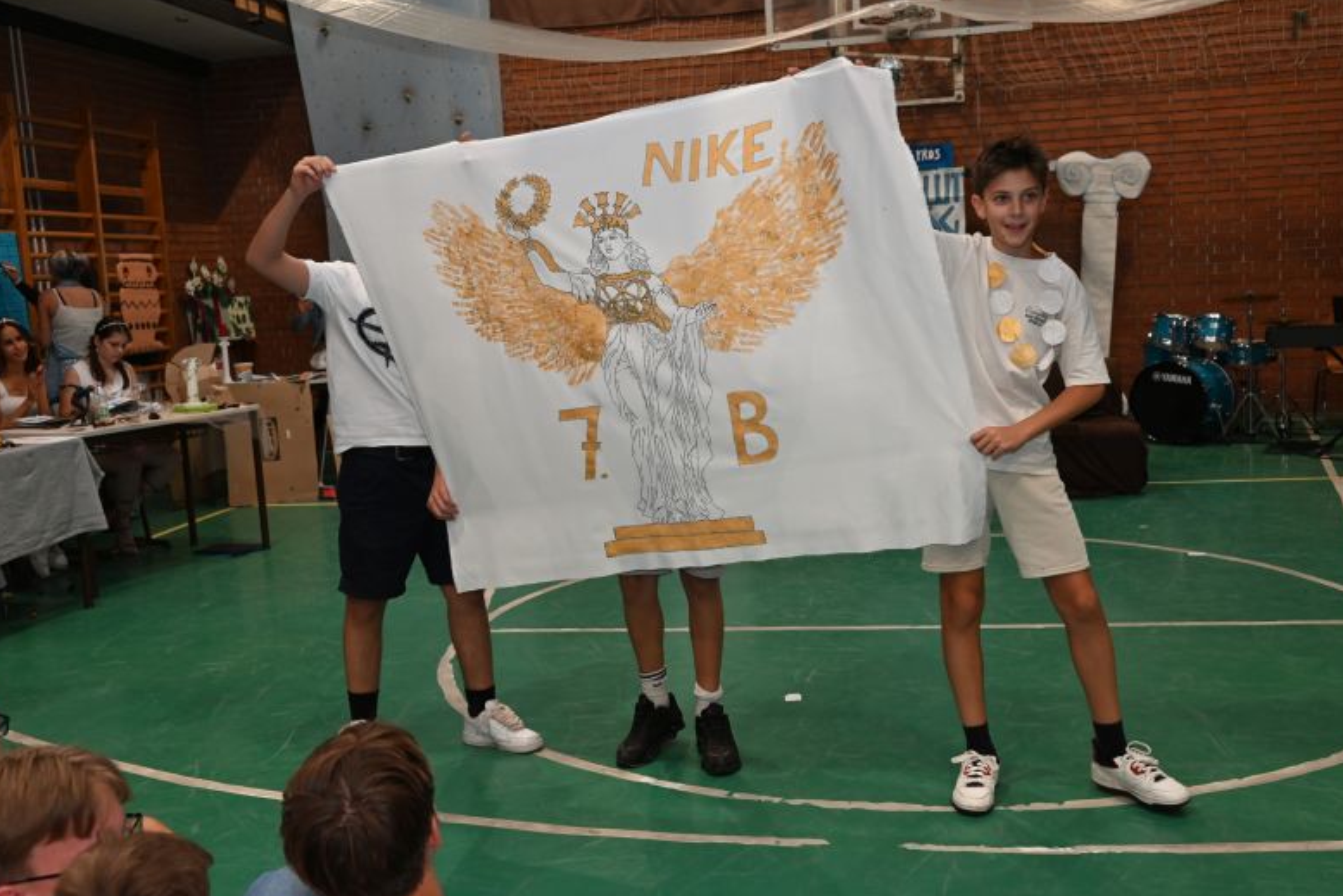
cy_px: 445
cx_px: 672
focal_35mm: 36
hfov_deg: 53.1
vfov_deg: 36.9
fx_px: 1343
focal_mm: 35
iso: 1600
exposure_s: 1/125
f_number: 6.3
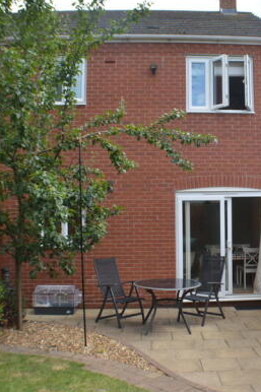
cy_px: 192
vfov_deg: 38.9
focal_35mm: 51
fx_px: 555
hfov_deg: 26.2
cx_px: 184
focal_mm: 20
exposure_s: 1/125
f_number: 5.6
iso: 100
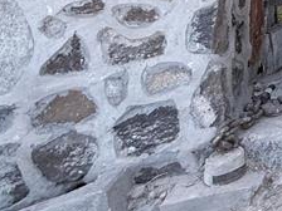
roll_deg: +3.0
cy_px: -146
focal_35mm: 64
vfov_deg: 18.8
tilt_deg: +2.9
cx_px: 570
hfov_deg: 18.6
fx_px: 521
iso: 50
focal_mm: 2.22
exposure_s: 1/307
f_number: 2.2
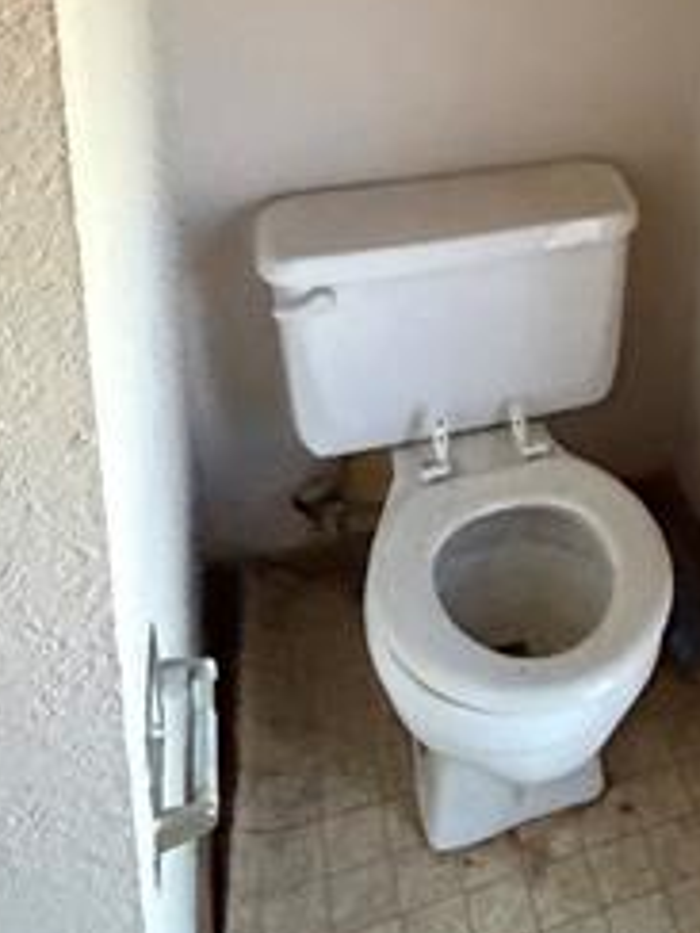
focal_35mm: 44
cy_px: 11
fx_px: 1186
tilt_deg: -20.0
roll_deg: +0.7
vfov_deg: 38.4
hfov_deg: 30.1
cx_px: 734
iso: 1250
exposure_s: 1/57
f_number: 2.2
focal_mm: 2.22
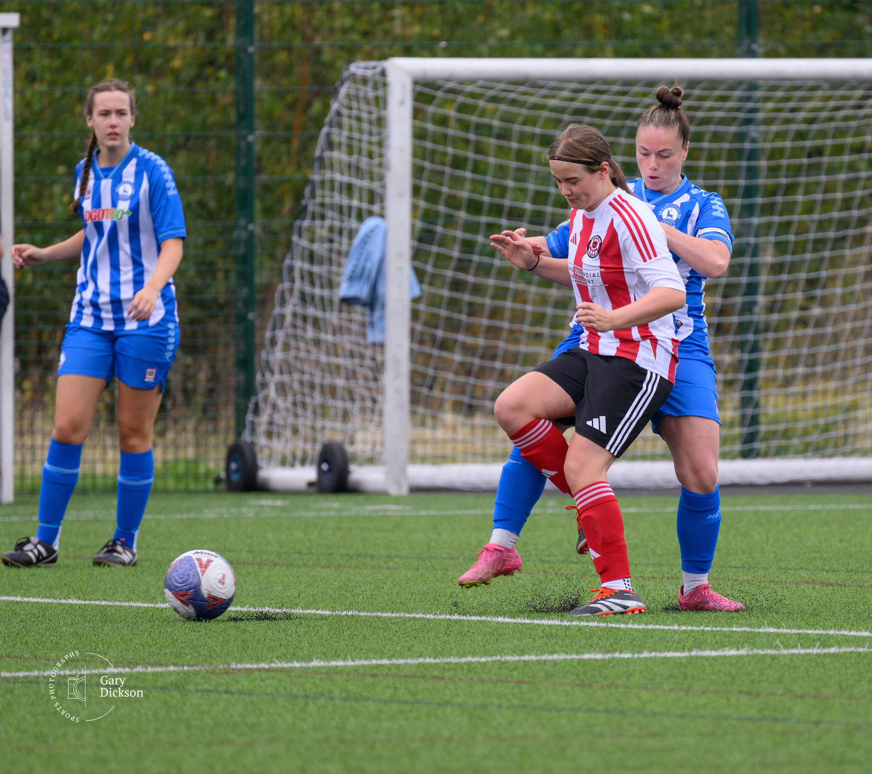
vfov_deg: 2.5
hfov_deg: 2.8
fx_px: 17611
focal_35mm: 654
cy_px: 446
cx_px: 646
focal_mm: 400
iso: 1100
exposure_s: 1/1250
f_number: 5.6
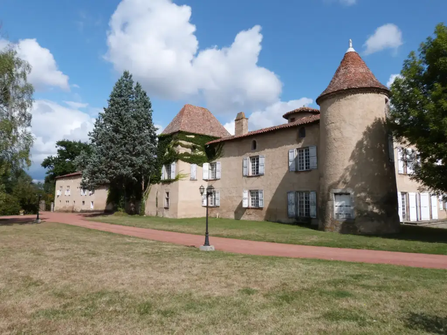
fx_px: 323
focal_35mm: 25
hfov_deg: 69.4
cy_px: 168
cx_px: 224
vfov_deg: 54.9
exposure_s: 1/500
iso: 100
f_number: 5.6
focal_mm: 4.5
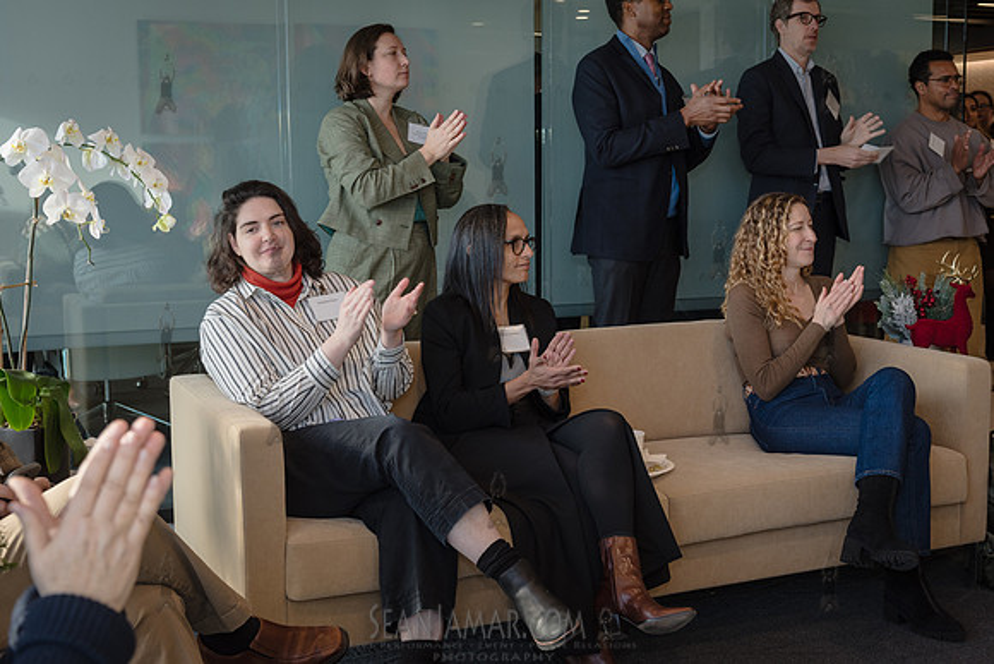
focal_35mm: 48
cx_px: 497
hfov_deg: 41.1
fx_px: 1326
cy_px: 332
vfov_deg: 28.1
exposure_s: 1/160
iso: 500
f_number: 5
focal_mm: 48
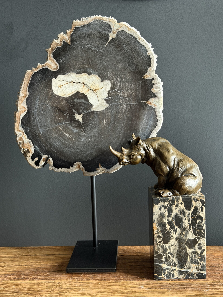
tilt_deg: -5.6
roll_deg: +2.4
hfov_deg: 30.3
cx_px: 112
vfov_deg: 39.7
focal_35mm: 48
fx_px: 412
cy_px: 148
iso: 640
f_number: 1.78
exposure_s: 1/30
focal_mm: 6.76
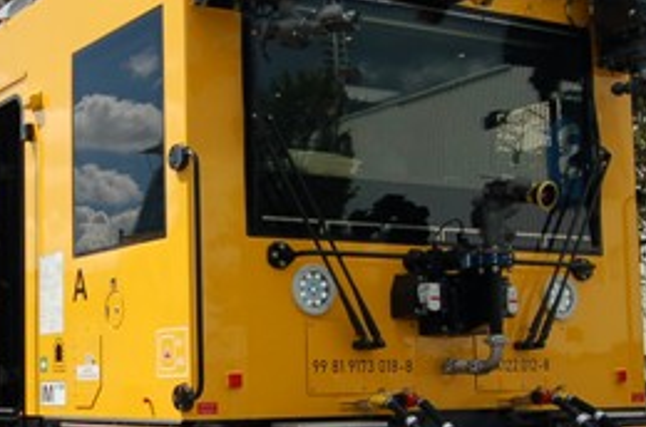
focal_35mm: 70
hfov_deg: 28.2
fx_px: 1257
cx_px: 129
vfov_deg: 19.3
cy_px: 246
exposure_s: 1/400
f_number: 10
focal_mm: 19
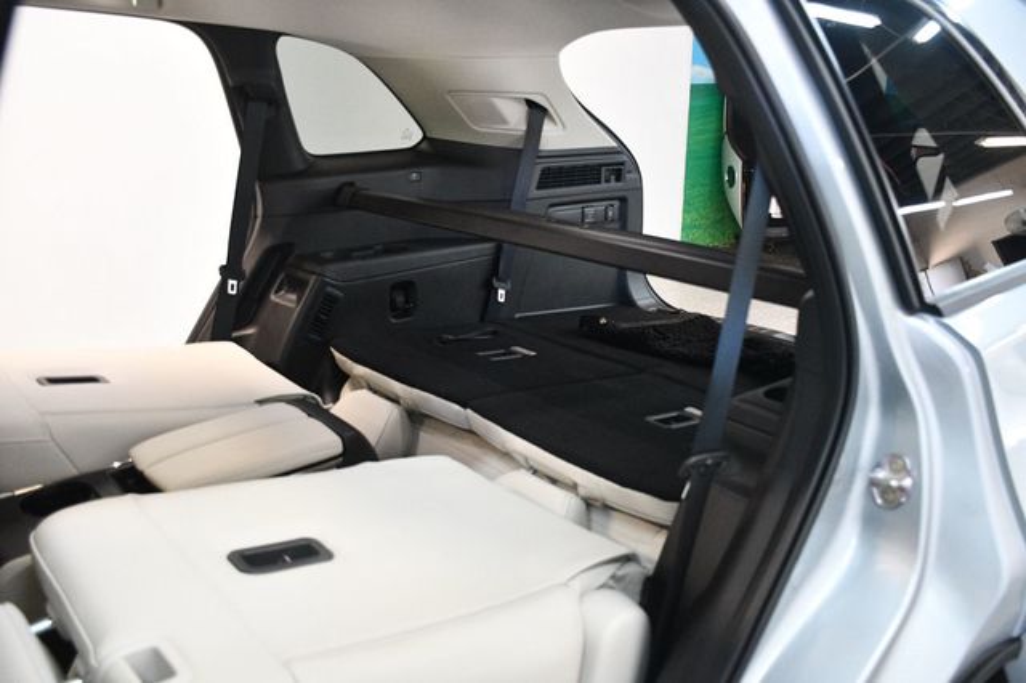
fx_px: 855
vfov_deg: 43.6
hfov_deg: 62.0
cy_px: 342
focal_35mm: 30
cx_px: 513
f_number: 3.5
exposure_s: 1/100
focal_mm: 20
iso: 3200
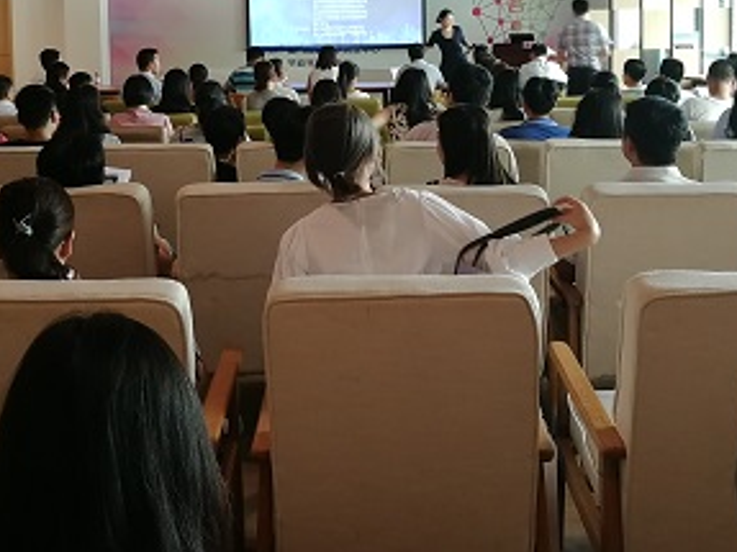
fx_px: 1000
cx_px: 344
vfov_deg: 29.9
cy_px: 91
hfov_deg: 40.4
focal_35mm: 47
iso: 250
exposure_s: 1/33.3
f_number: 2.2
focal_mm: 3.84
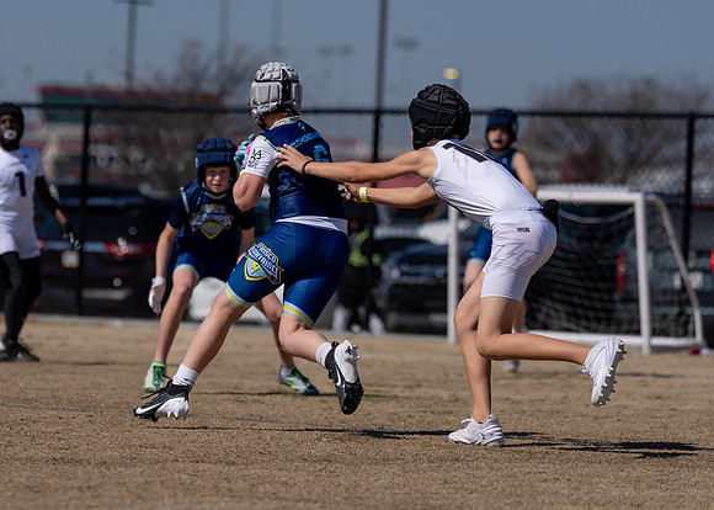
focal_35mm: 222
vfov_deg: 6.5
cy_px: 183
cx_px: 235
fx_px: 4504
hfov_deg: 9.1
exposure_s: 1/6400
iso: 100
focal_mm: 132
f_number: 2.8
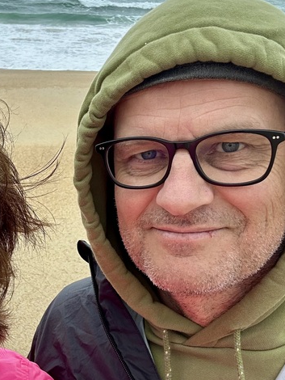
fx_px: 537
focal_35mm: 49
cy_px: 231
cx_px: 54
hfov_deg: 29.0
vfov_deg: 38.7
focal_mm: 2.69
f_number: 1.9
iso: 40
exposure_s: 1/121
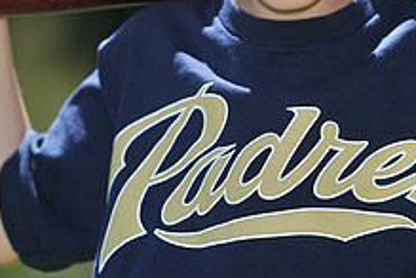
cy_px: -69
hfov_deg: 3.9
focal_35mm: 529
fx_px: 6112
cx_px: 251
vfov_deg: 2.6
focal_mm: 200
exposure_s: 1/1600
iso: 200
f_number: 4.5
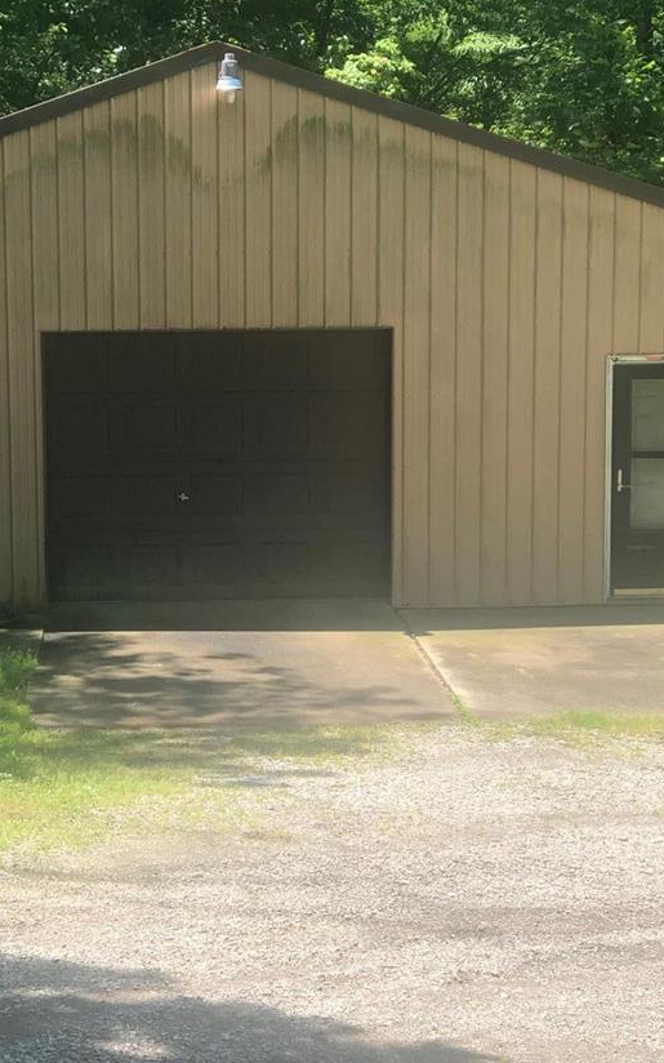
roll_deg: +0.4
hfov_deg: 14.8
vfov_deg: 23.5
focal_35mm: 88
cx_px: 206
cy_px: 640
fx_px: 2548
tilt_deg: -10.0
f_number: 2.8
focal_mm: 6.6
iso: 20
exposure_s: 1/300
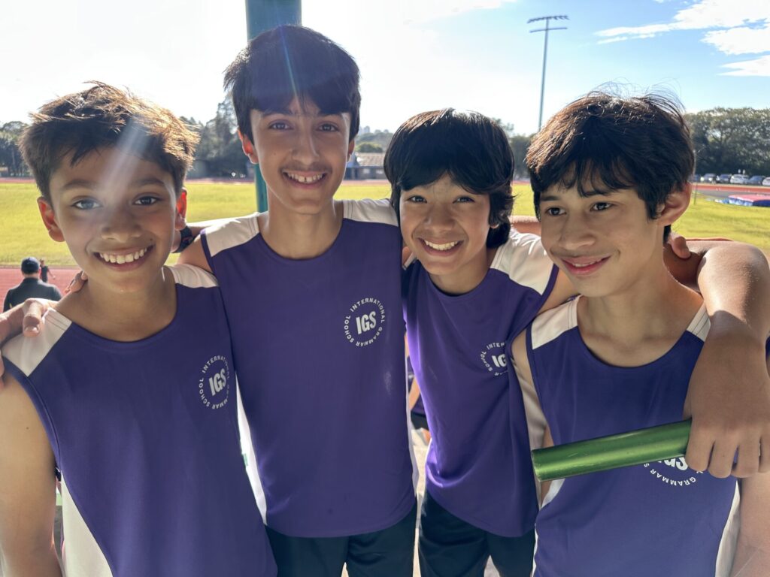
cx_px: 385
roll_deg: -0.2
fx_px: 534
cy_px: 288
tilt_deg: -14.1
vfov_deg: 56.8
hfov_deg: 71.6
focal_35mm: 24
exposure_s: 1/626
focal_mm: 6.86
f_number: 1.78
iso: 80
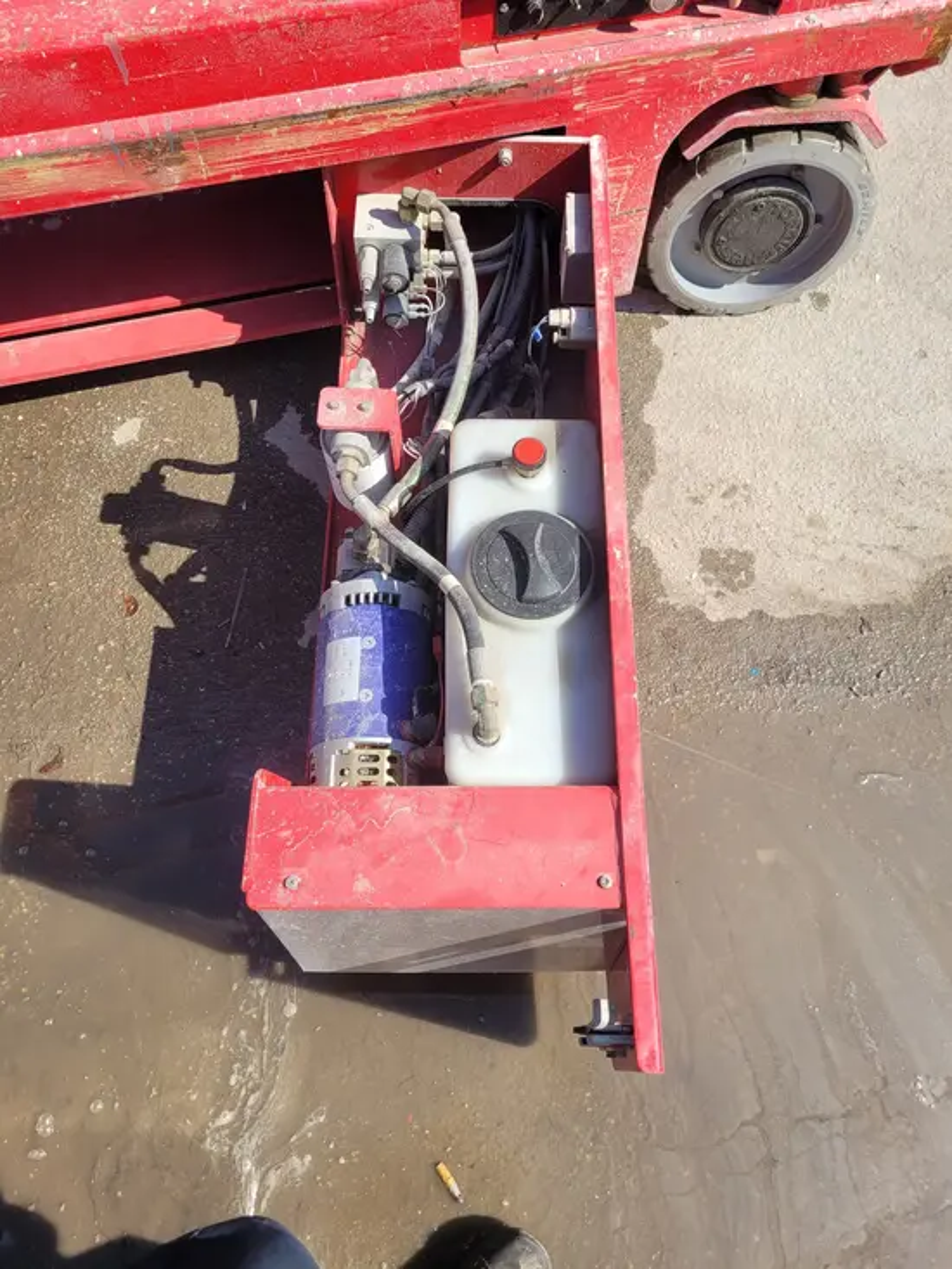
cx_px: 476
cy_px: 634
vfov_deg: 67.3
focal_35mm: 26
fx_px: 953
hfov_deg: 53.1
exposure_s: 1/1493
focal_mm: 5.4
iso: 40
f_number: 1.8
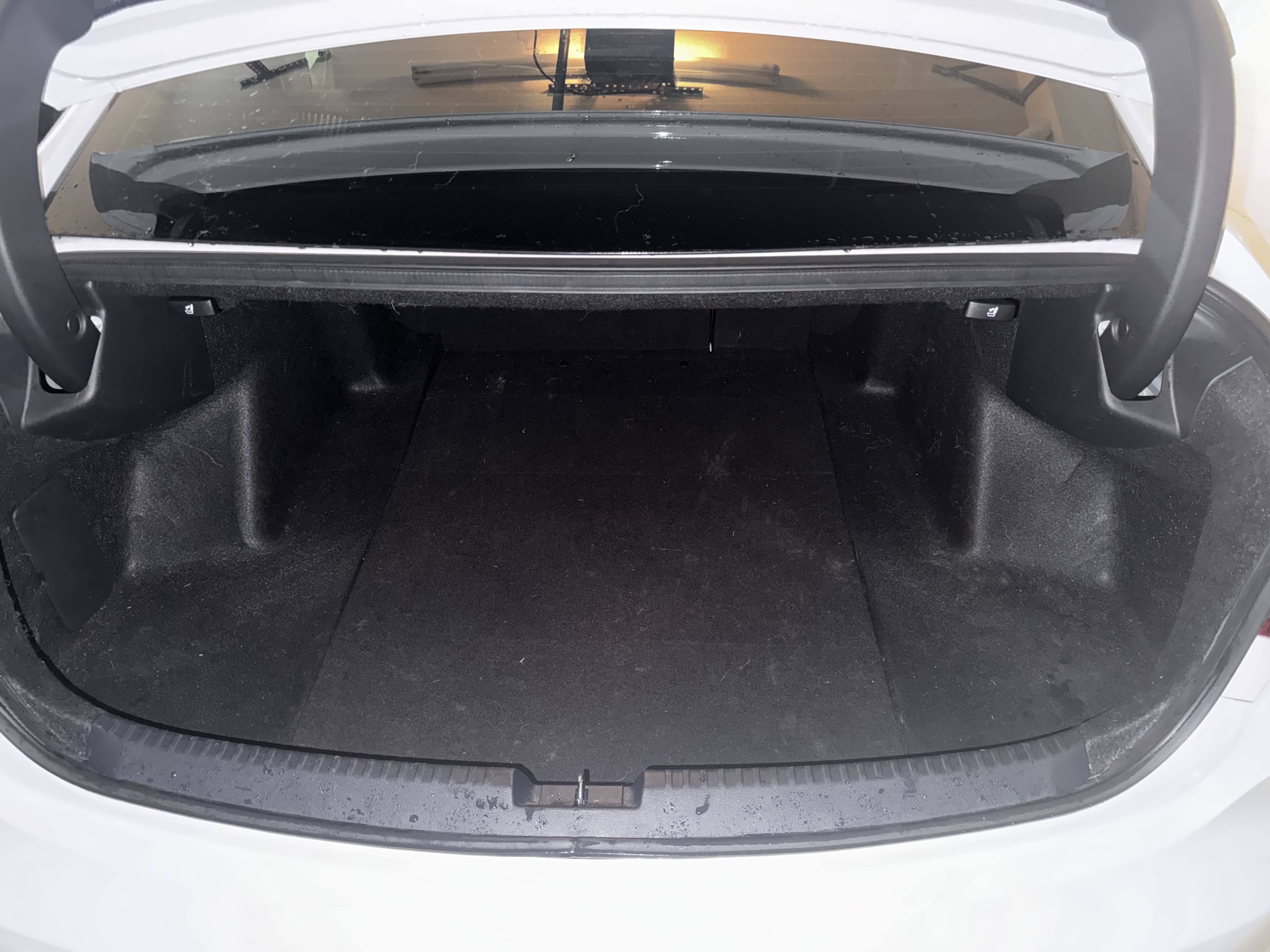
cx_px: 635
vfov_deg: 56.8
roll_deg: +0.2
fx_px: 881
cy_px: 476
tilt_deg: -35.6
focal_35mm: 24
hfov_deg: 71.6
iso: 400
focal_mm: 6.76
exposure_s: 1/4
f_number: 1.78
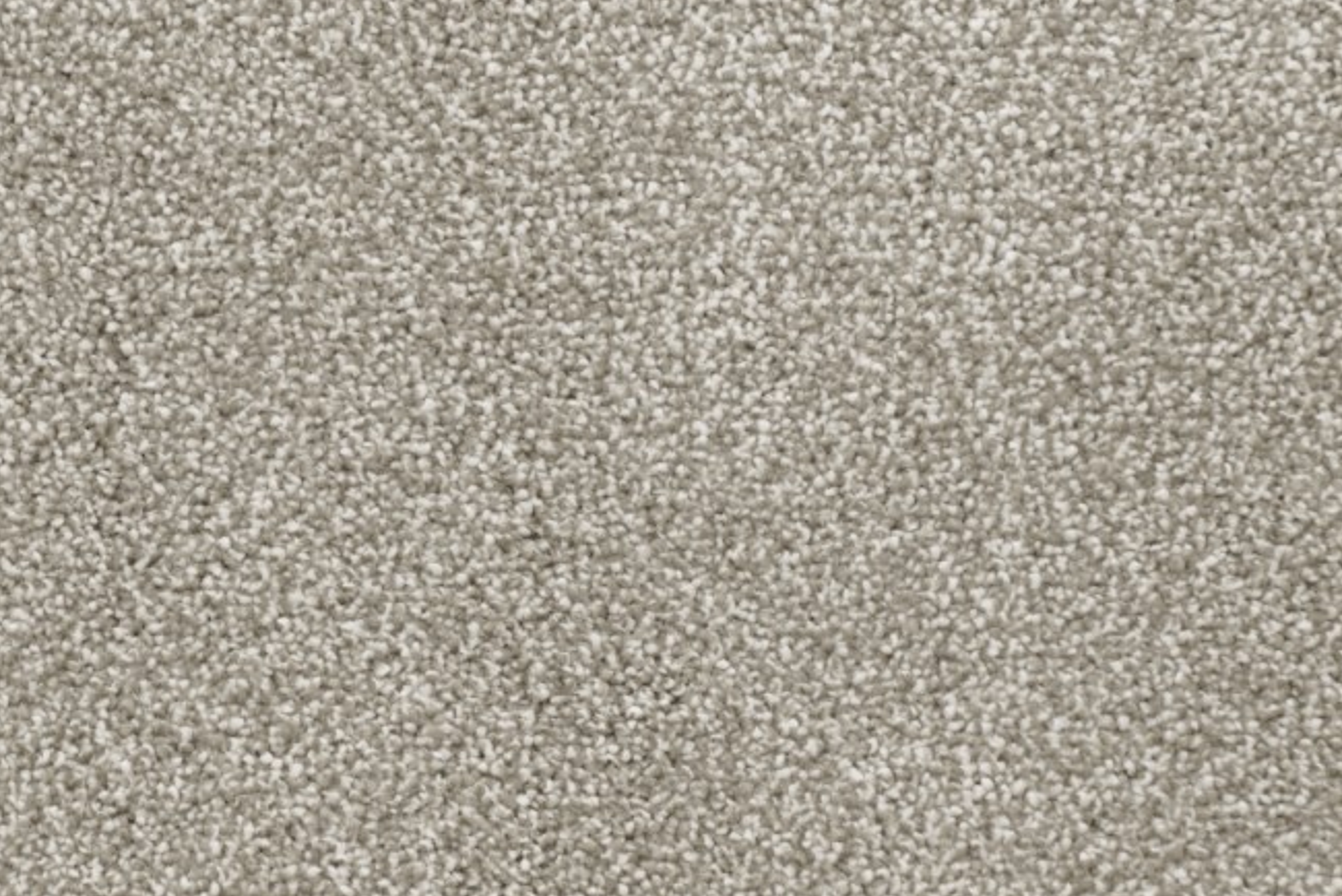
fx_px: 8876
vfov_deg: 5.8
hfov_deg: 8.6
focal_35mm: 238
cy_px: 289
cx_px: 475
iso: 1800
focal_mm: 86
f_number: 4.8
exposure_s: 1/125
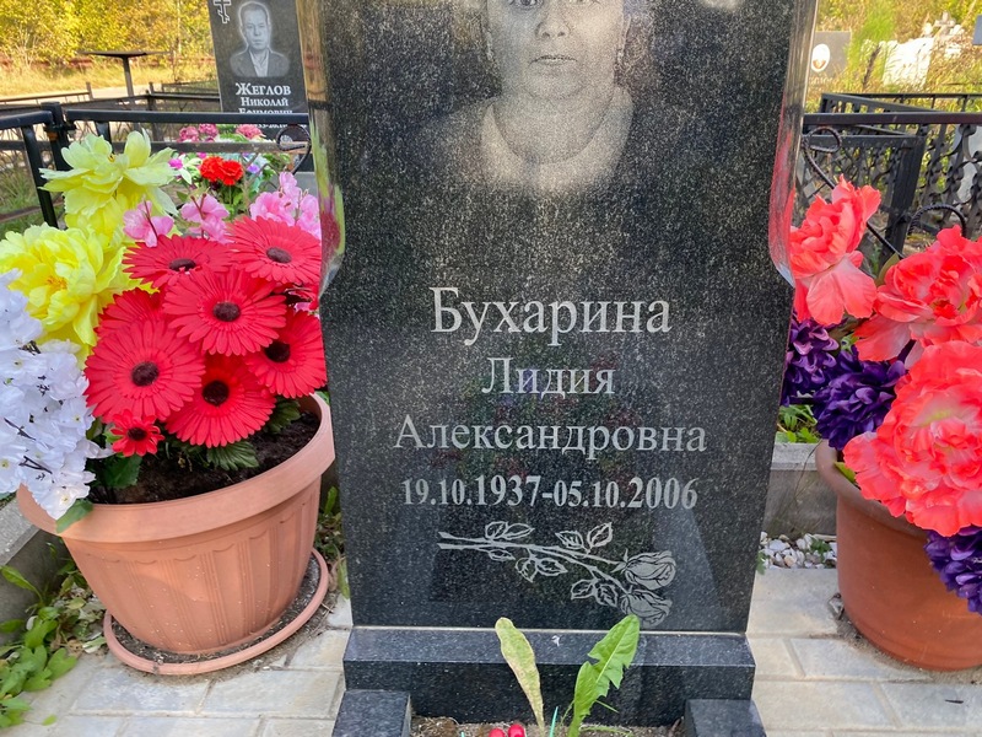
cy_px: 368
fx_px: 738
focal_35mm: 26
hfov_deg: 67.3
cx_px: 491
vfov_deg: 53.1
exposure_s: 1/187
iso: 32
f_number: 1.8
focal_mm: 4.25
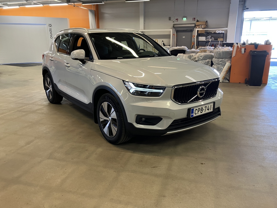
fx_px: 224
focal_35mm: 28
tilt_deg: -15.4
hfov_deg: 63.4
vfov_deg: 49.7
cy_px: 104
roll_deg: +0.7
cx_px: 138
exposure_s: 1/50
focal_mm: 3.99
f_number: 1.8
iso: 100
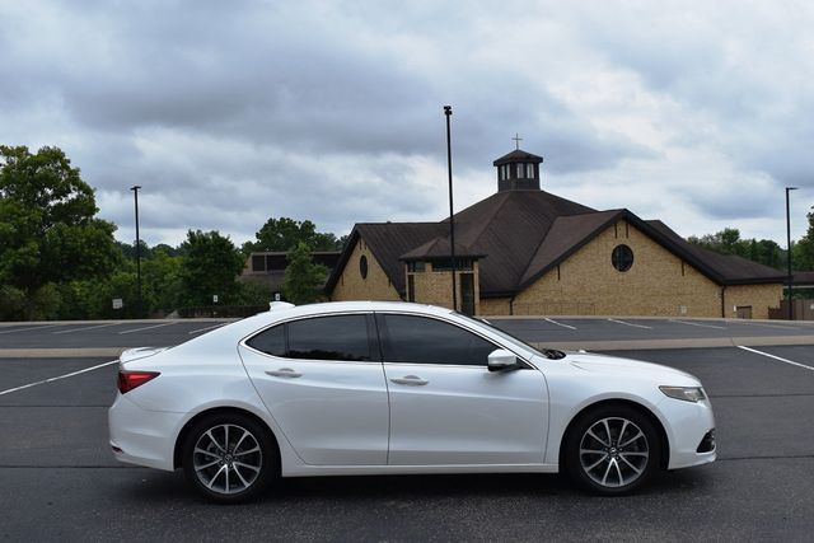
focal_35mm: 38
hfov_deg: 51.3
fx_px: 848
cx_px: 407
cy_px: 272
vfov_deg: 35.5
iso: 100
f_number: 8
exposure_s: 1/250
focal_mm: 25
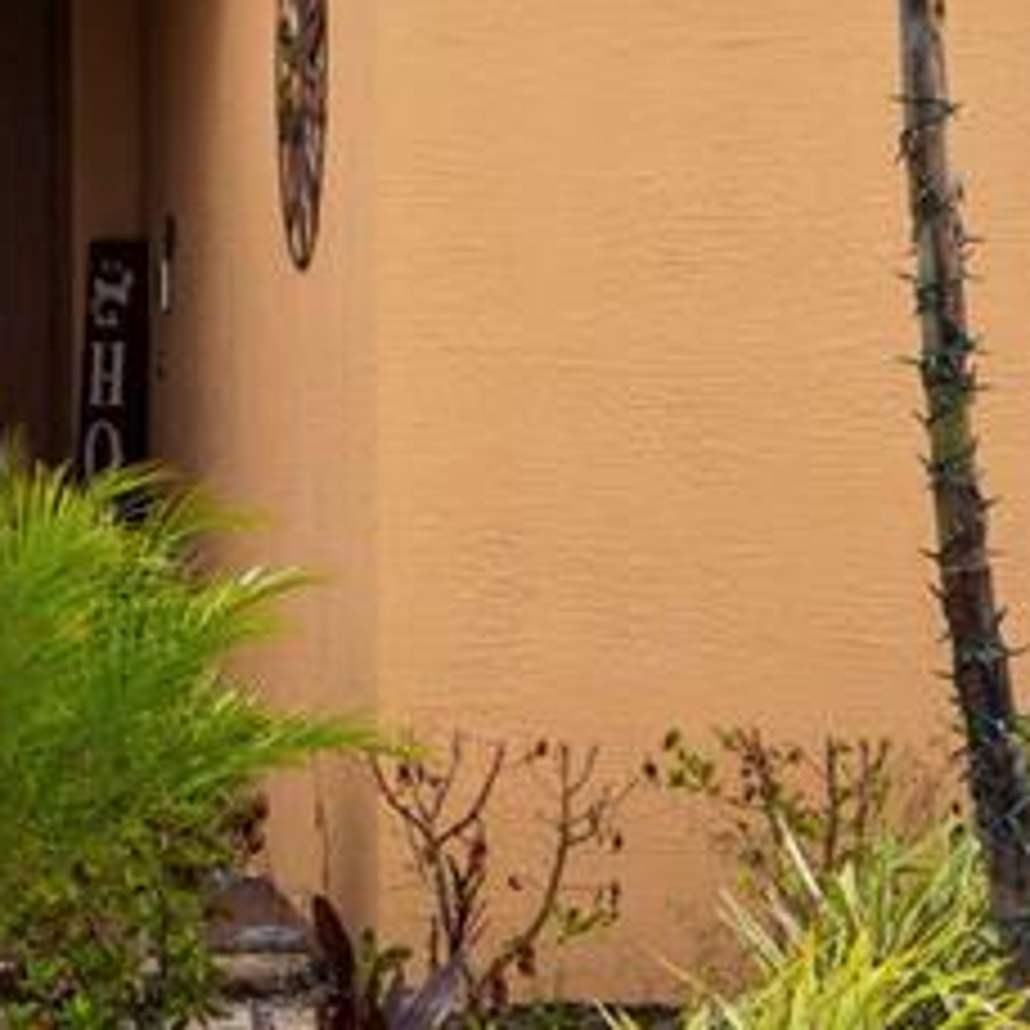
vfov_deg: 9.2
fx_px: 6396
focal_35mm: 190
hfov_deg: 9.0
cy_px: 337
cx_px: -414
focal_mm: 32
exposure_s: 1/50
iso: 100
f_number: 10
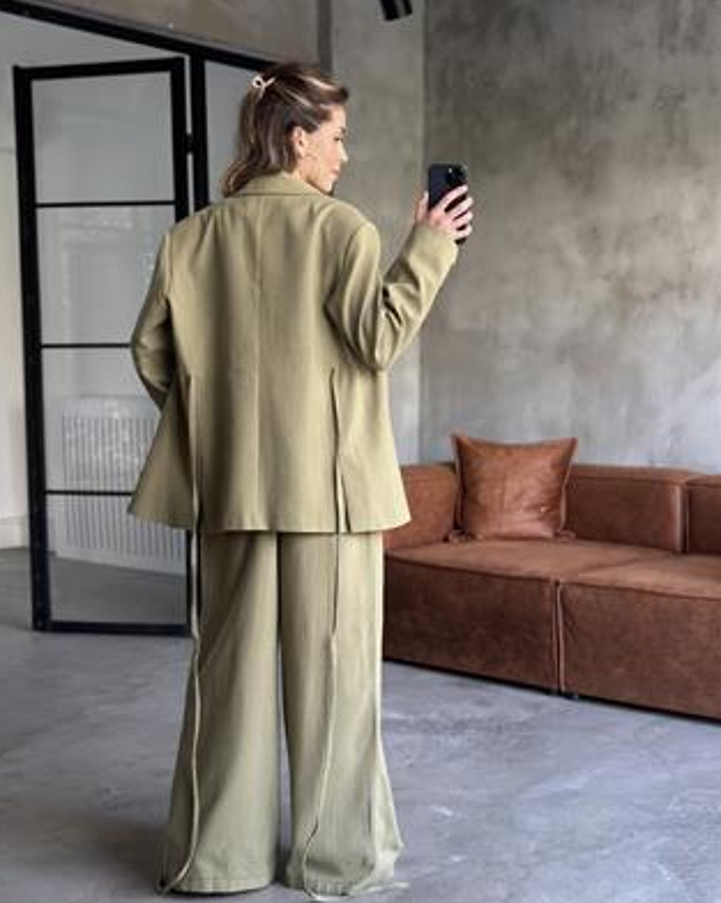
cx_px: 357
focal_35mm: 51
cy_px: 449
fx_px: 1362
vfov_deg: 36.7
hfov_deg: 29.7
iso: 125
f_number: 1.78
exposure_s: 1/60
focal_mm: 6.86
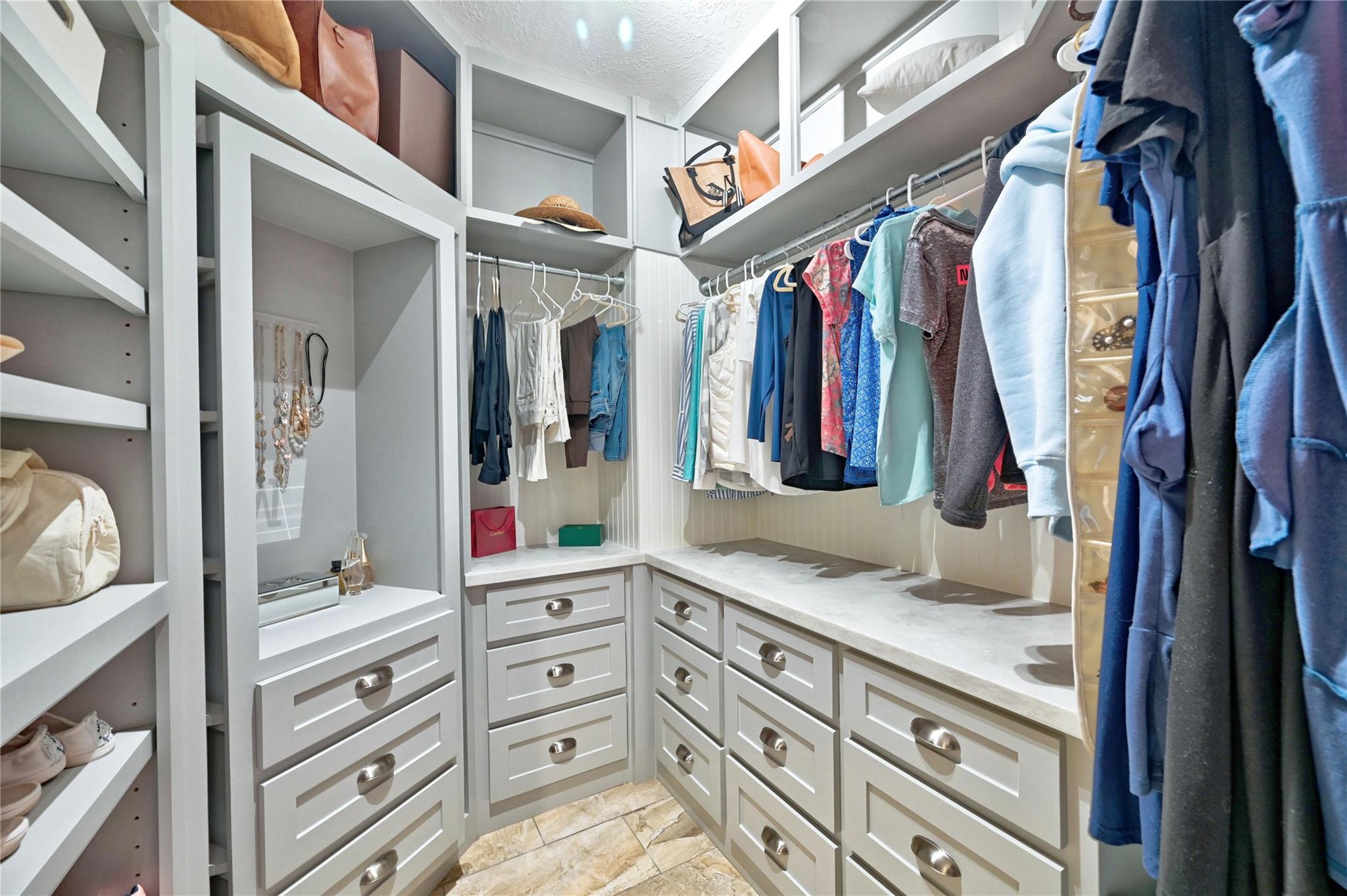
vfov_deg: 81.1
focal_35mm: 14
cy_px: 448
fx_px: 523
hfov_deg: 104.3
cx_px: 674
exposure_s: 1/2.5
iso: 400
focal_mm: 14
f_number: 8
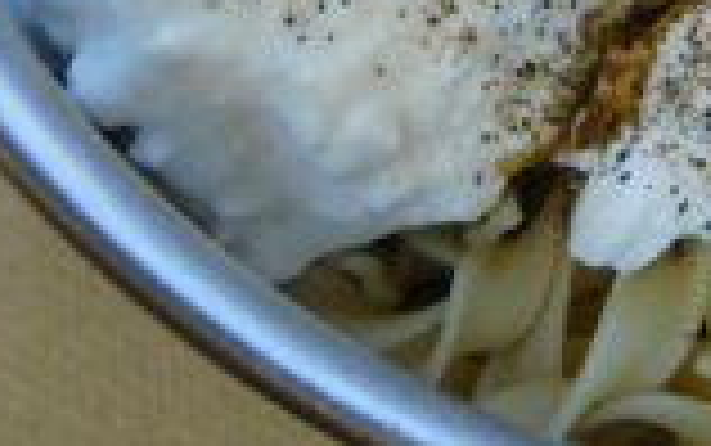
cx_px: 999
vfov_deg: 7.8
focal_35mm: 161
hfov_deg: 12.5
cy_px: -482
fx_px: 3122
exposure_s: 1/60
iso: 125
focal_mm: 7.1
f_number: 3.6
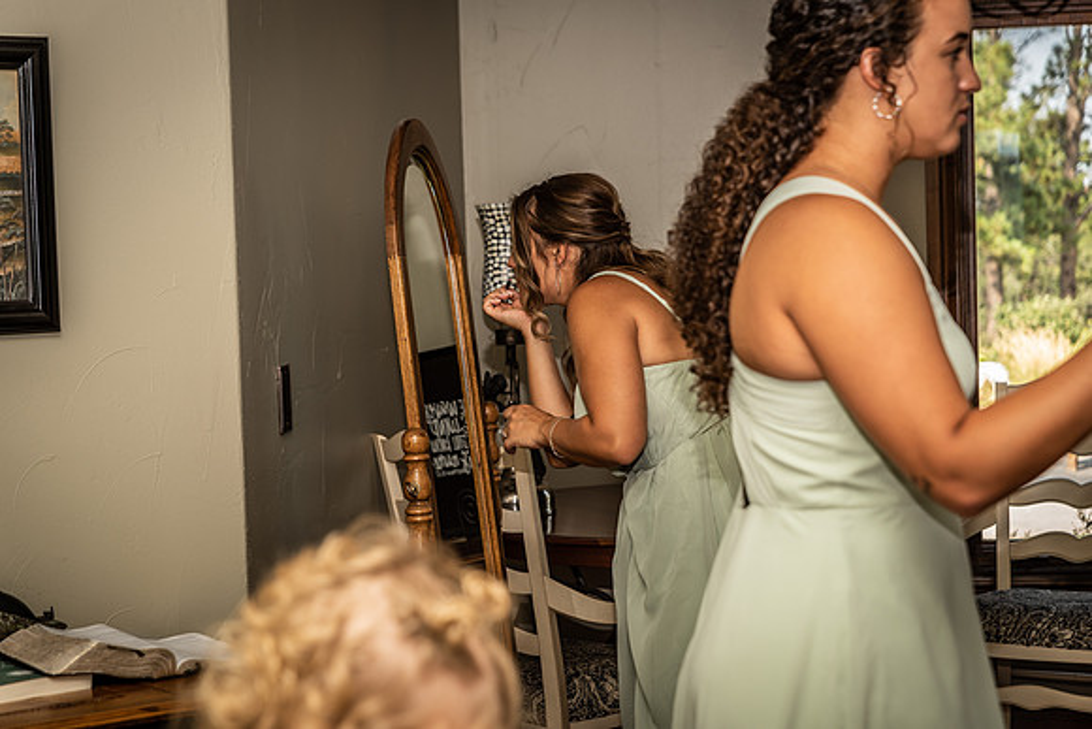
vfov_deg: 19.5
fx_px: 2124
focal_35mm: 70
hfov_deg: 28.8
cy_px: 364
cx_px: 546
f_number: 4.5
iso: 160
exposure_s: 1/200
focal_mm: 70
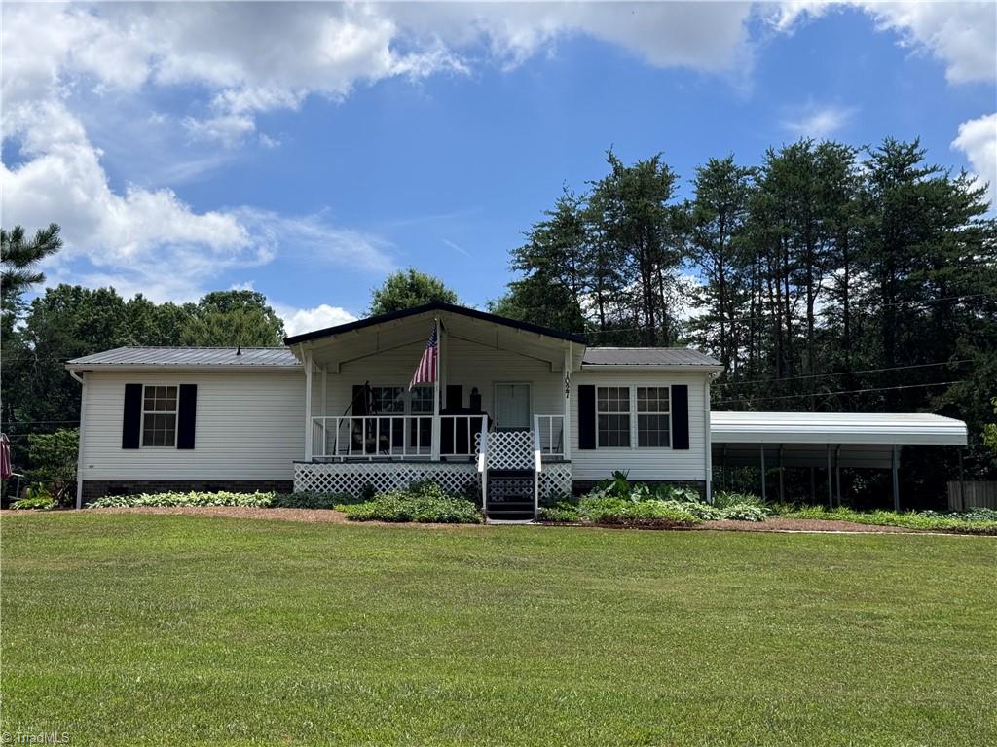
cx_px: 498
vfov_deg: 30.3
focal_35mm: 48
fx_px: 1382
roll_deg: -0.7
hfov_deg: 39.7
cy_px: 374
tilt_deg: +9.1
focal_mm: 6.76
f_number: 1.78
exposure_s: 1/5848
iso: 64
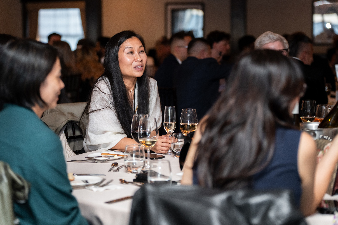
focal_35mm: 76
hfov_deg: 26.8
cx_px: 169
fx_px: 710
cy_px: 108
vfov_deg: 18.0
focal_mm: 73
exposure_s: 1/200
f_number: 2.5
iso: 3200
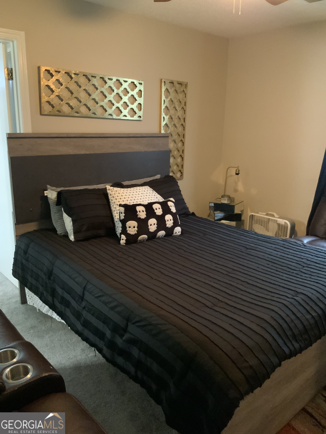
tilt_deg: -13.7
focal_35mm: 29
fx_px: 364
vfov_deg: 61.7
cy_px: 217
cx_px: 163
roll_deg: -1.0
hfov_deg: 48.2
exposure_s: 1/24
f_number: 1.8
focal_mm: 3
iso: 500
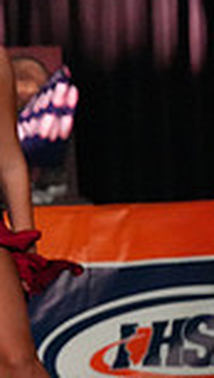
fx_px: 11915
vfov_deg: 1.8
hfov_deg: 1.0
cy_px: 342
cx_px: -413
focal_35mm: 1185
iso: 16000
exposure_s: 1/1250
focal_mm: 300
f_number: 3.5
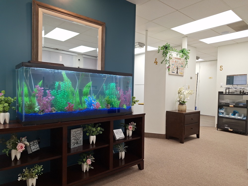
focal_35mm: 23
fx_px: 165
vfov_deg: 58.9
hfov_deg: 73.9
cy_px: 93
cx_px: 124
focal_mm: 5.54
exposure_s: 1/100
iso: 25
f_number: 1.8
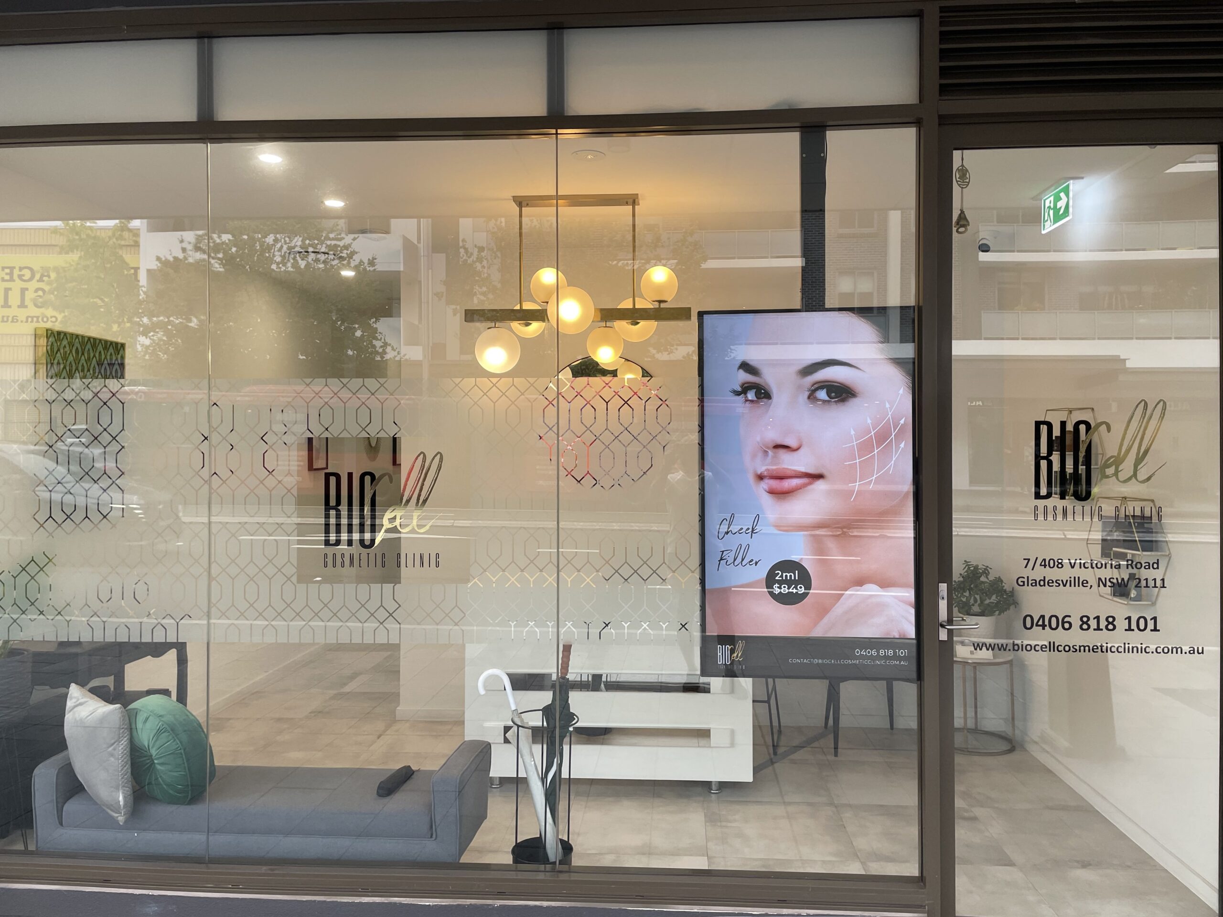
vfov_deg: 53.1
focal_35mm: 26
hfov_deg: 67.3
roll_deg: +0.1
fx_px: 919
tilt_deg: +0.0
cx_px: 612
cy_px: 458
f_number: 1.6
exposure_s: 1/121
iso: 50
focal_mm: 4.2
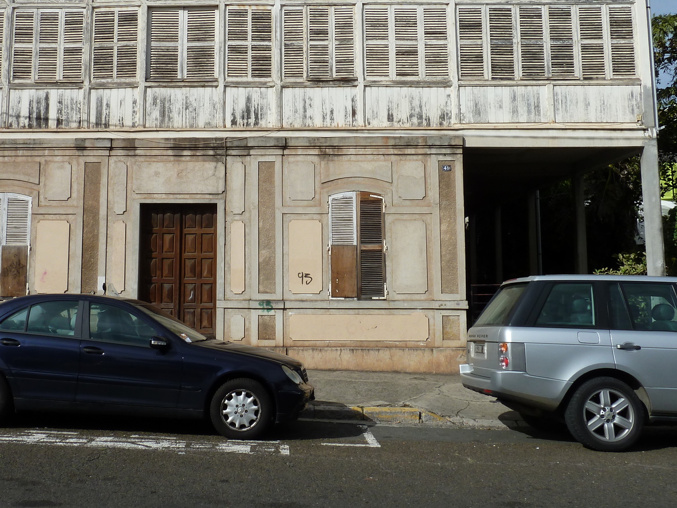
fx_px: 665
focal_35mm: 34
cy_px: 198
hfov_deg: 53.7
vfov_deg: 41.6
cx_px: 287
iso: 80
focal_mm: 4.1
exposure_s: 1/500
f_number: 5.6
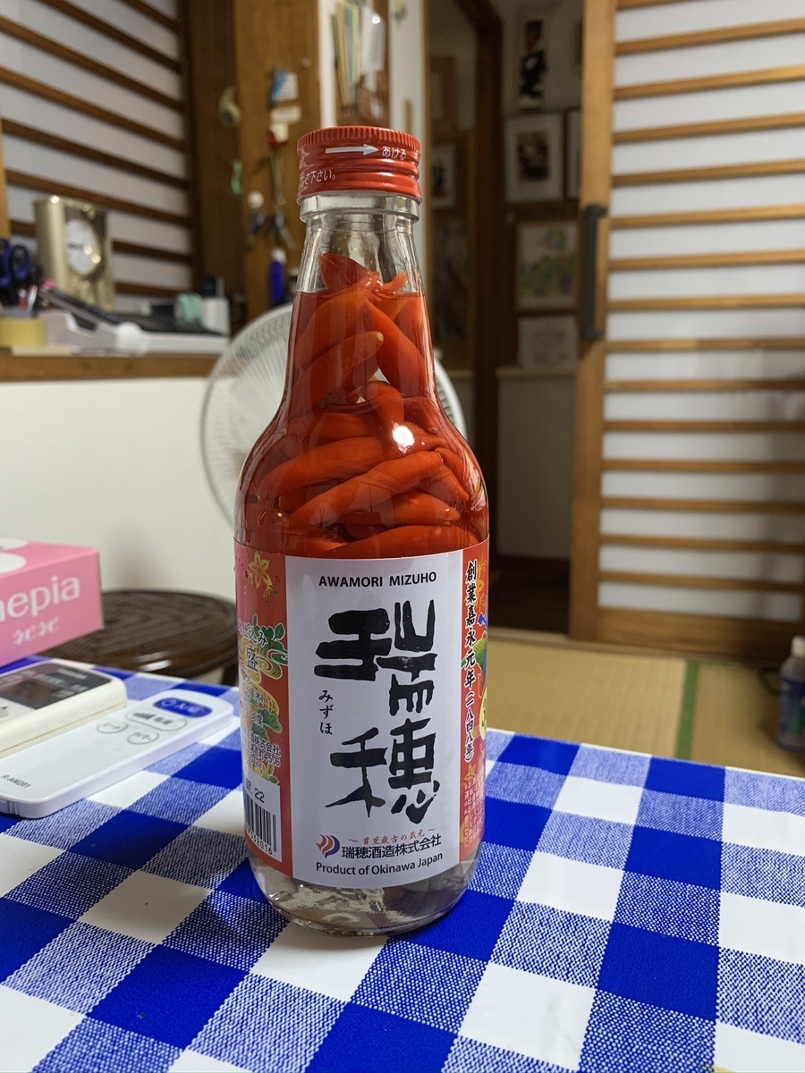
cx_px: 402
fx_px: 806
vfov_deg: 67.3
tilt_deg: -10.3
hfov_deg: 53.1
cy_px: 536
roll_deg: +1.0
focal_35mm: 26
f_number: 1.8
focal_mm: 4.25
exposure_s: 1/60
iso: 200
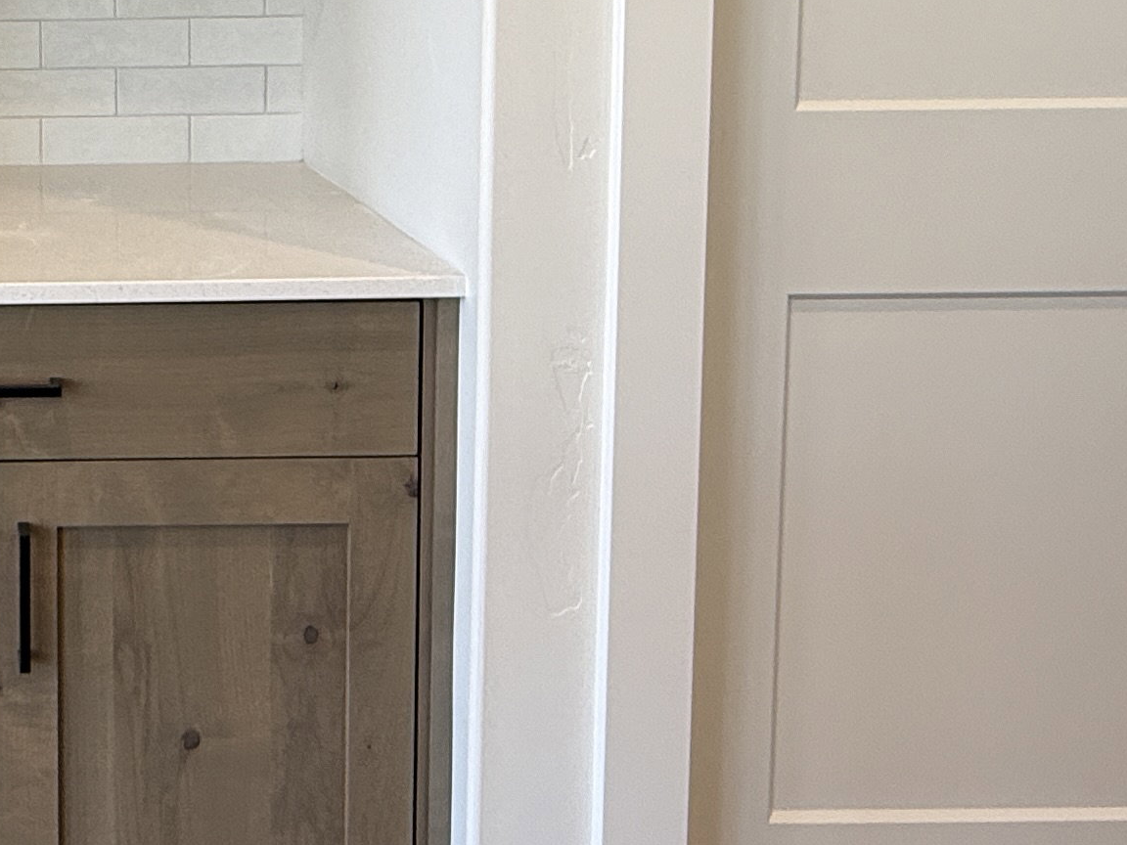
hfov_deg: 34.5
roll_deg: +0.5
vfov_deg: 28.1
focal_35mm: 49
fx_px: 1595
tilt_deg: -4.1
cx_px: -60
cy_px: 25
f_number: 2.2
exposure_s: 1/120
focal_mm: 2.22
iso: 100
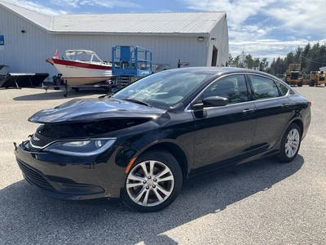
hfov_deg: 61.7
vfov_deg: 48.2
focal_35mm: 29
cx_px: 163
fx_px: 273
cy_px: 122
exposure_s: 1/1279
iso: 25
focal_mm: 3
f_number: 1.8
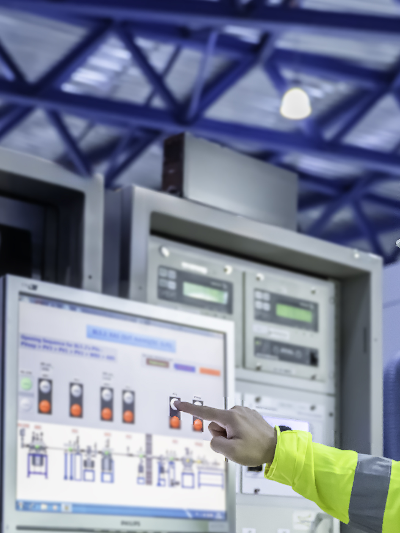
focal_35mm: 70
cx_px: 270
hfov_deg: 20.9
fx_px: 1078
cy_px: 458
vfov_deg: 27.0
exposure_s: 1/125
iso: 1600
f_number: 2.8
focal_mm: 28
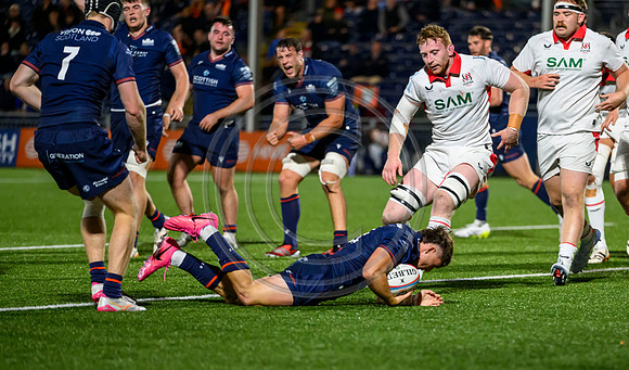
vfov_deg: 4.9
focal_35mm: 255
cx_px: 387
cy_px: 258
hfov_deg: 8.4
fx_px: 4302
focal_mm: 200
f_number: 3.2
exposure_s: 1/1250
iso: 5000
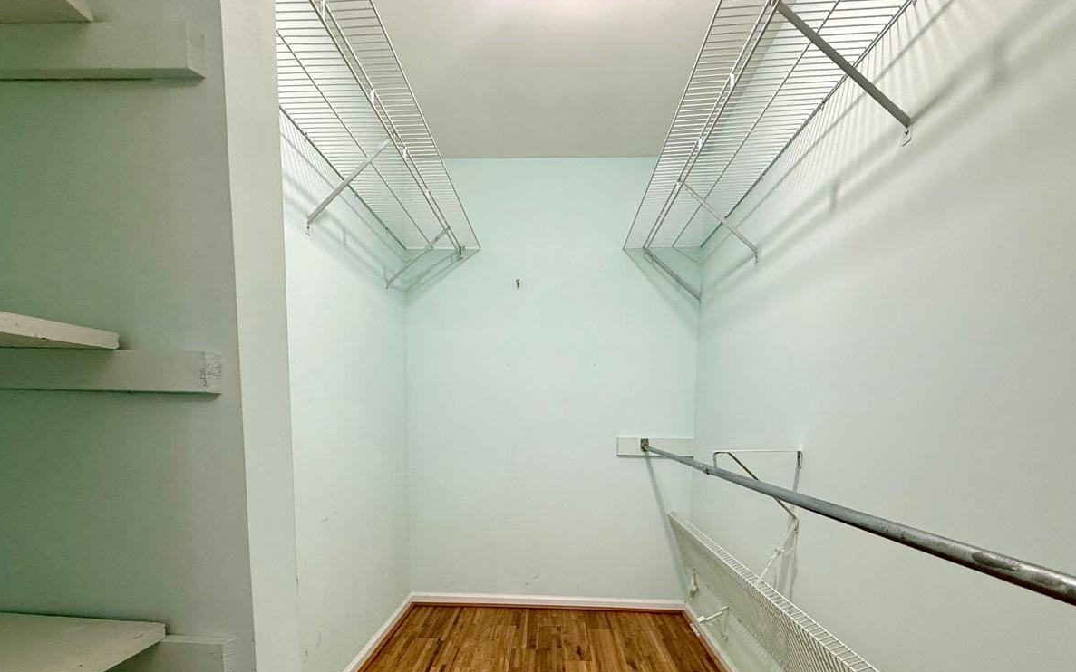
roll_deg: +0.1
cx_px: 526
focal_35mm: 18
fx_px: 528
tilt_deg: -6.4
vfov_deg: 62.2
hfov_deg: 91.1
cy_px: 484
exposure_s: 1/60
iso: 200
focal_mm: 2.22
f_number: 2.2
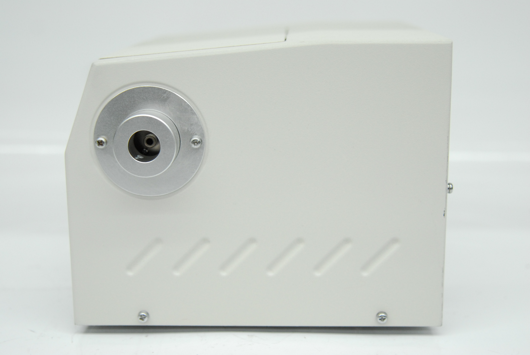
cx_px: 265
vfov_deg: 22.7
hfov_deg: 33.4
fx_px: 884
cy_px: 178
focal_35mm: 60
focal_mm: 40
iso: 800
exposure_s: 1/160
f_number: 3.3
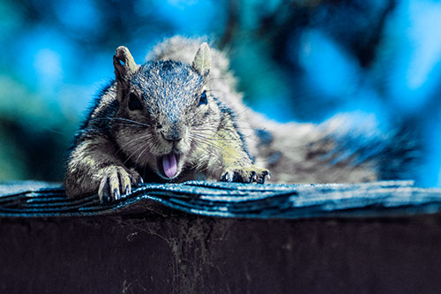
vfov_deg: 2.1
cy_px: 147
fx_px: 7959
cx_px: 220
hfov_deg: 3.2
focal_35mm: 650
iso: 2500
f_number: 11
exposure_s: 1/2000
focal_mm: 650
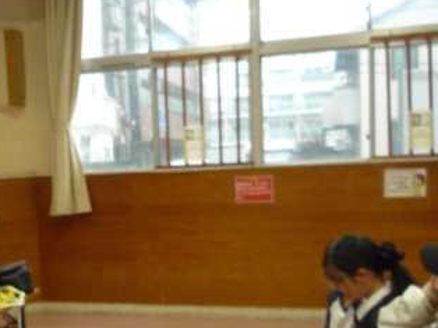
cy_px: 230
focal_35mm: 51
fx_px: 645
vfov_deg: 28.3
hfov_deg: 36.5
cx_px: 103
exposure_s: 1/40
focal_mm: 4.4
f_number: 2.8
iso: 400
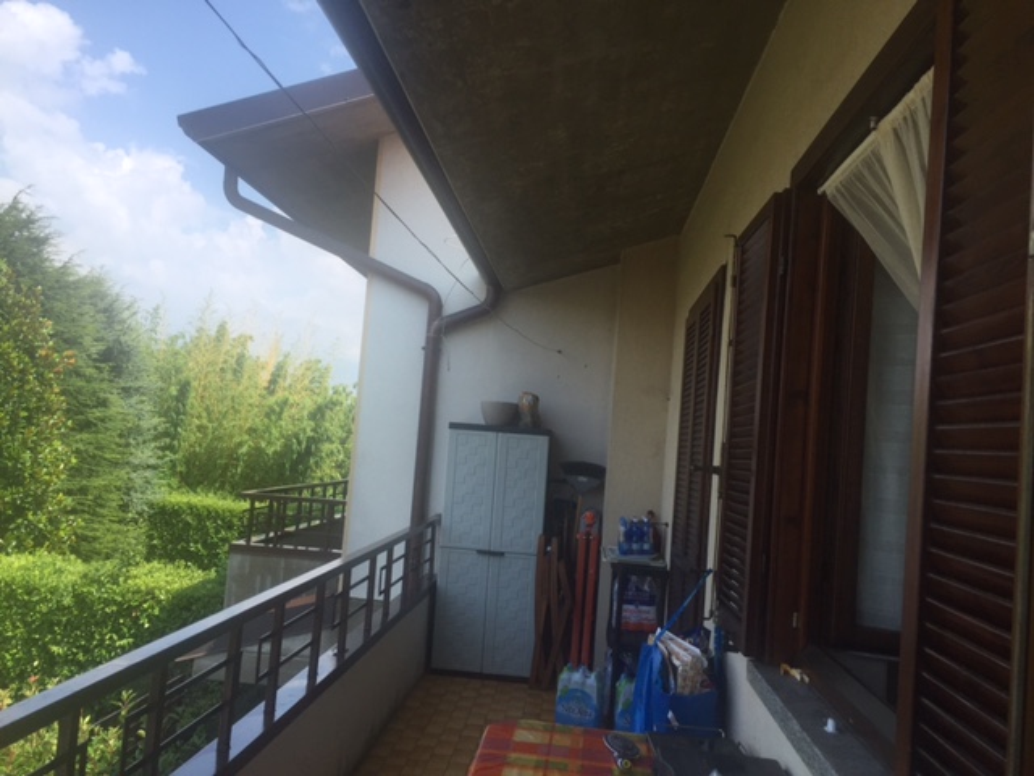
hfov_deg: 61.7
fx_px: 866
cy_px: 388
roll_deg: -5.4
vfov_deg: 48.2
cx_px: 517
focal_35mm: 29
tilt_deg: +5.1
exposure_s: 1/989
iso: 32
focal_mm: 4.15
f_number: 2.2
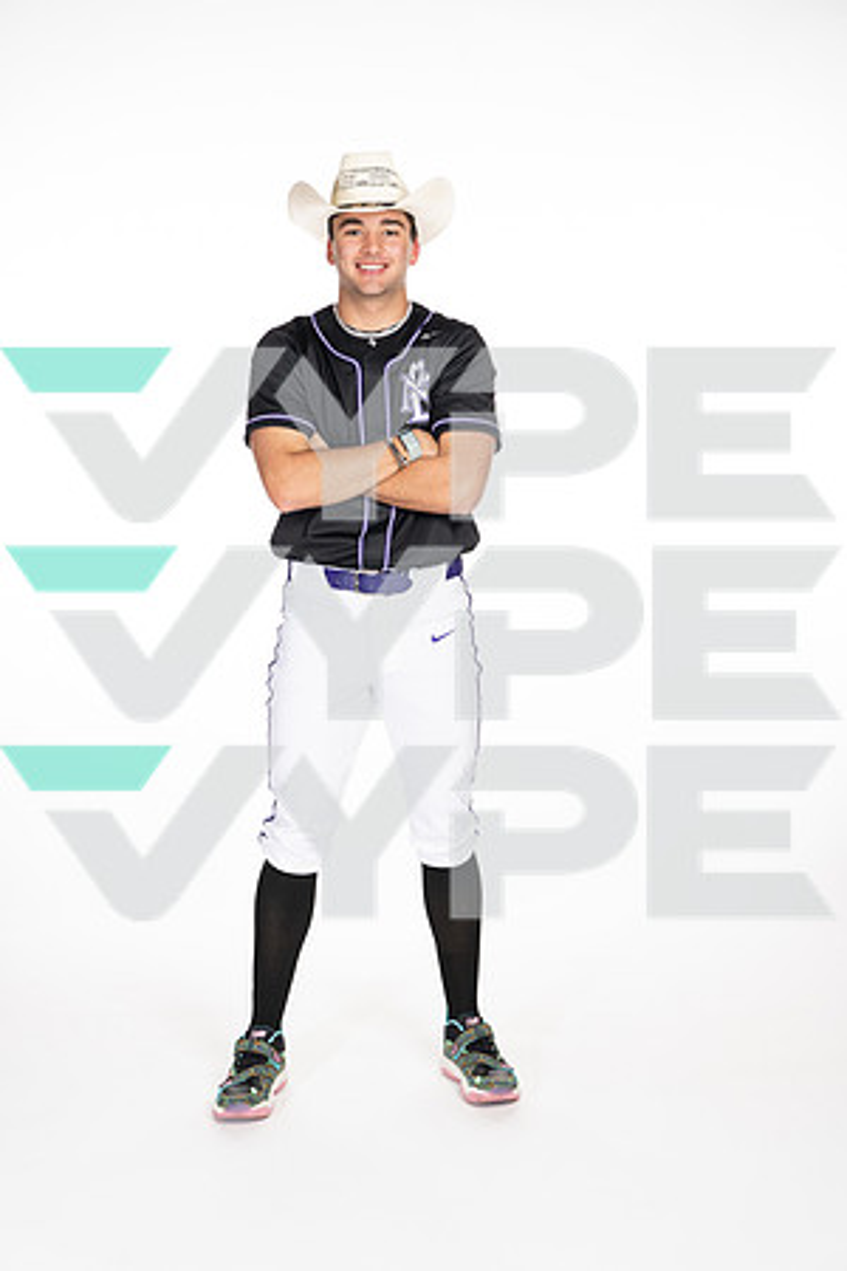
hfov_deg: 26.0
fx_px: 1835
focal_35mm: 52
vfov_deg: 38.2
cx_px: 424
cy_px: 636
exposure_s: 1/250
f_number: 5.6
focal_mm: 52
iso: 250
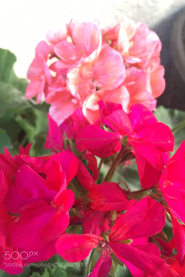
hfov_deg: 42.3
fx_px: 239
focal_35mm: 31
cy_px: 136
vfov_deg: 60.3
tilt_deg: -56.0
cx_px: 101
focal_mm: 4.15
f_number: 2.2
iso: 125
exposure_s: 1/33
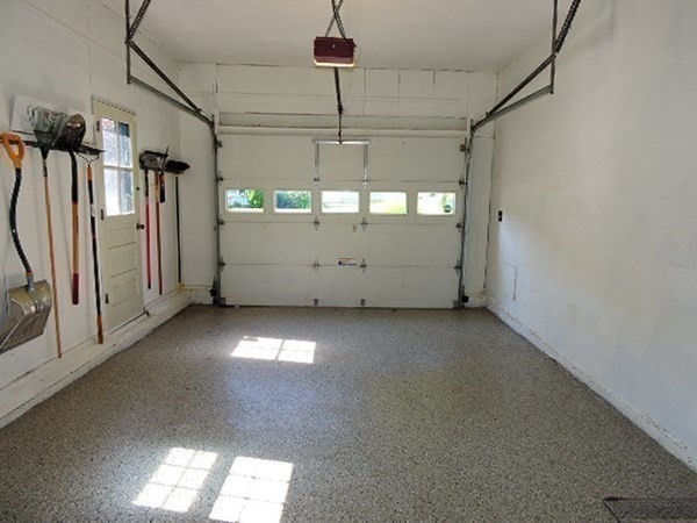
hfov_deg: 71.6
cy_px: 262
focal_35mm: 24
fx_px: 483
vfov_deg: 56.8
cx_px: 348
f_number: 3.3
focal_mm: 4.3
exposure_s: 1/60
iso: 100
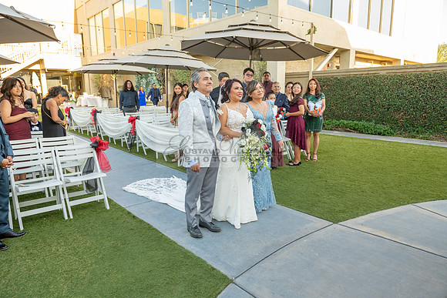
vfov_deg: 53.2
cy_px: 149
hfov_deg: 73.7
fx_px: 298
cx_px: 224
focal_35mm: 24
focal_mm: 24
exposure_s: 1/200
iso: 500
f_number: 5.6
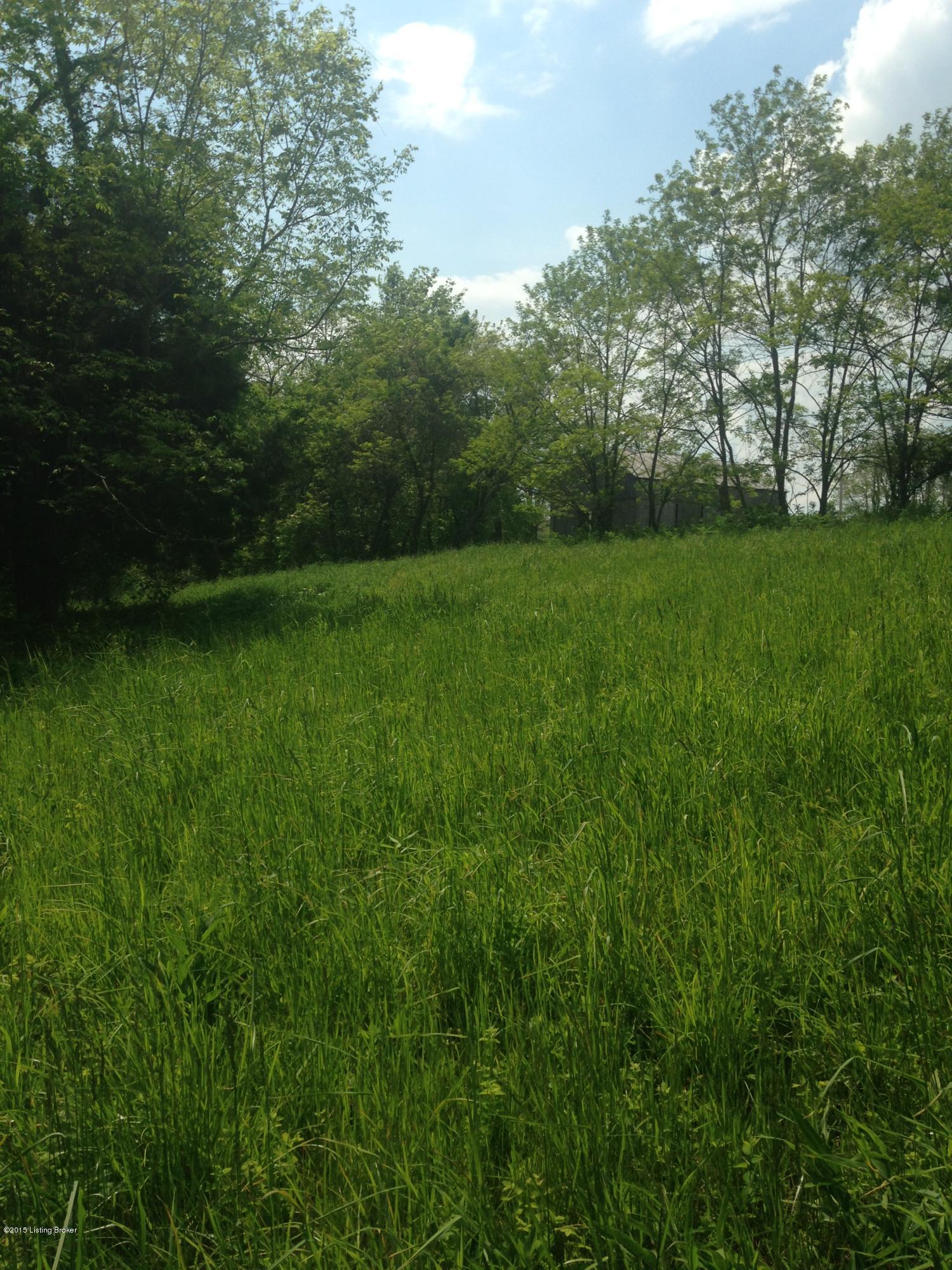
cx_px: 476
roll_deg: -1.3
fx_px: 1210
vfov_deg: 55.4
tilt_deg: -4.6
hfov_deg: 42.9
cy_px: 635
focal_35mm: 33
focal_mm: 4.12
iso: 50
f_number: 2.4
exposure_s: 1/2088
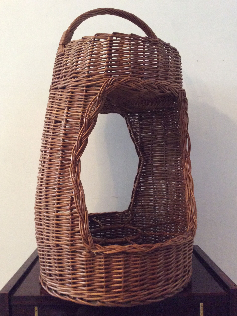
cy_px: 157
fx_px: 301
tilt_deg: -0.5
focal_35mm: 33
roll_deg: +0.2
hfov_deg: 42.9
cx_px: 119
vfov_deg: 55.4
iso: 250
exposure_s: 1/17
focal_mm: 3.3
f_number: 2.4
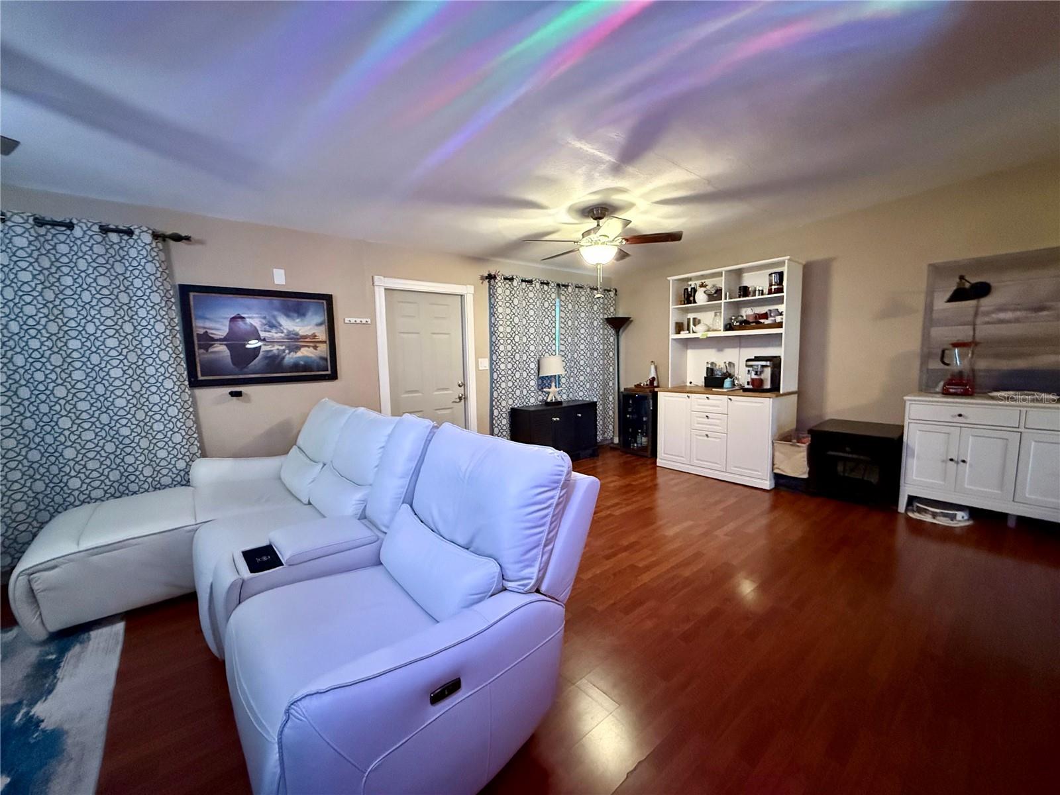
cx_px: 530
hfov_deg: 102.1
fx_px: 429
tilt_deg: -5.4
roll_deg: +1.7
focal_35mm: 14
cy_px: 398
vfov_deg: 85.7
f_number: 2.2
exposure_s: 1/60
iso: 1250
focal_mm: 2.22
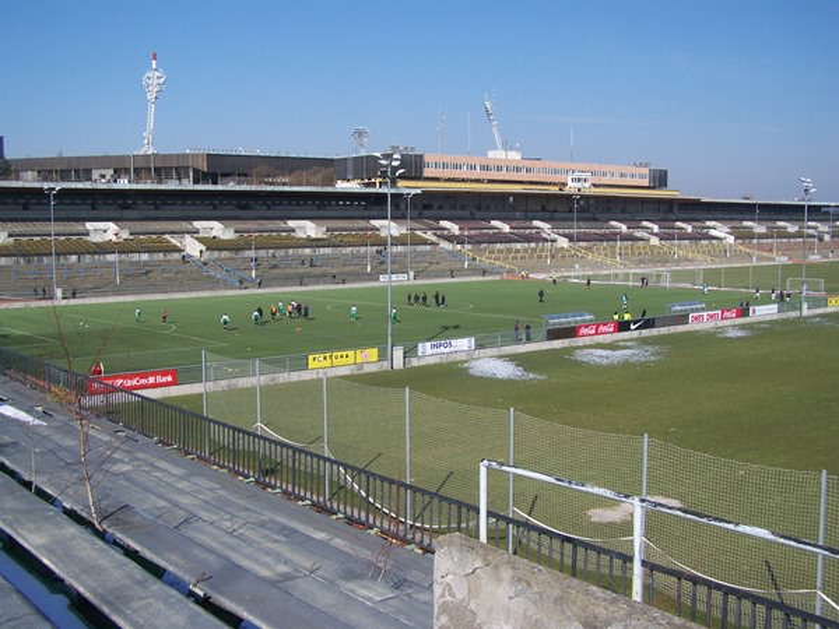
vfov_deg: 37.7
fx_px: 921
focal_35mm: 38
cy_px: 314
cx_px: 420
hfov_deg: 49.0
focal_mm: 6.3
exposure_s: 1/640
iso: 64
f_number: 4
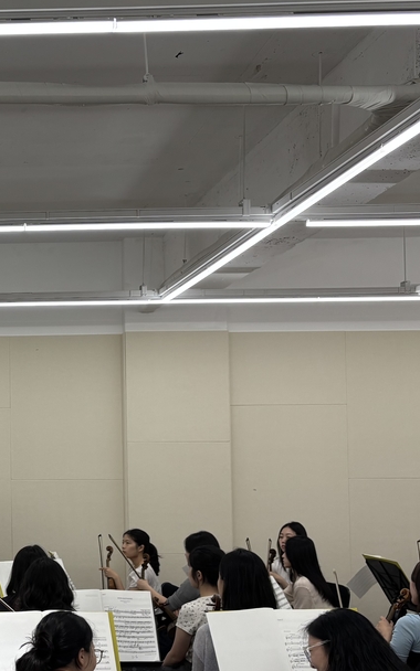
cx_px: -109
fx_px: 1062
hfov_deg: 20.6
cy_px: 418
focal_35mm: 58
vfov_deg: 34.9
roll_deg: +0.2
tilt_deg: +2.0
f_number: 1.6
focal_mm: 5.96
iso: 50
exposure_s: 1/216
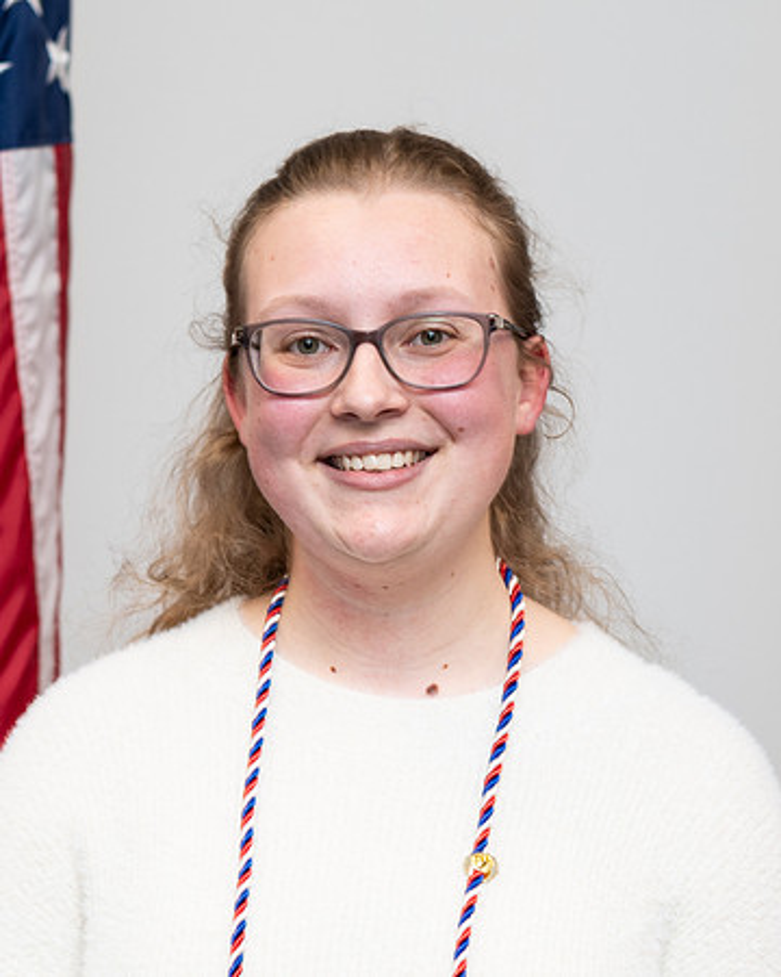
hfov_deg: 10.1
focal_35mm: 153
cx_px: 368
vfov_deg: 12.5
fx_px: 4424
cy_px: 826
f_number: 3.2
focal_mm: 50
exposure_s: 1/160
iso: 100
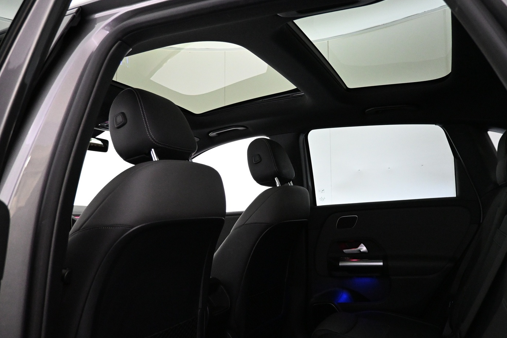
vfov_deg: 46.4
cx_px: 270
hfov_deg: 65.4
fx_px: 394
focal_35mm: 28
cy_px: 172
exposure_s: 1/80
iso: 4000
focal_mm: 16
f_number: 3.5
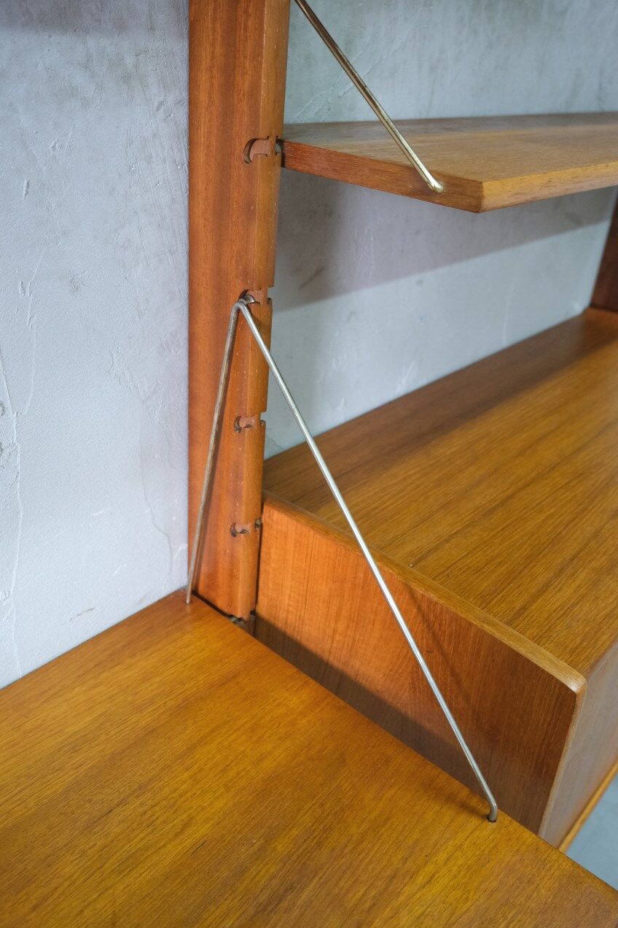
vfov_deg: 63.7
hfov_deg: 45.0
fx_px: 747
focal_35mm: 29
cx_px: 309
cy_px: 464
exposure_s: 1/27
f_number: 4
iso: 2000
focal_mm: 19.2
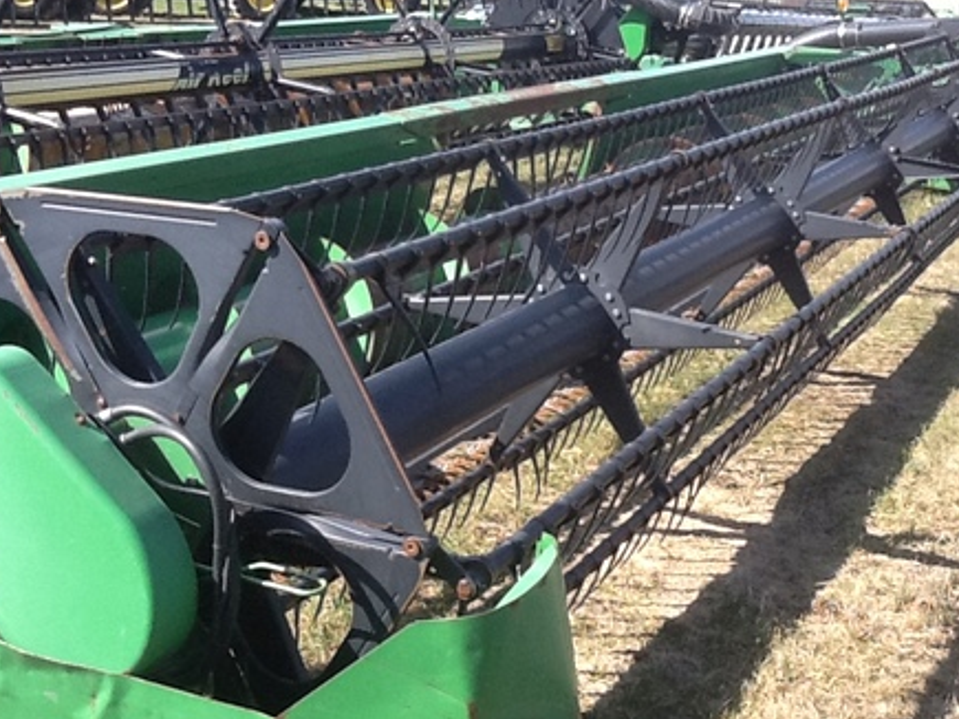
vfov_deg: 35.9
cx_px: 531
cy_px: 364
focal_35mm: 40
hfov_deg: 46.7
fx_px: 1108
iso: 64
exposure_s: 1/424
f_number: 2.4
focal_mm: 2.03
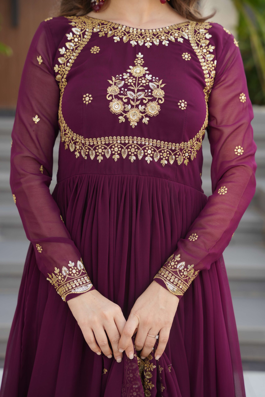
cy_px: 198
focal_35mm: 70
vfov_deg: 28.8
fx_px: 773
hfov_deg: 19.5
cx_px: 132
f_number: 4
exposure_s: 1/500
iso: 320
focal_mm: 70
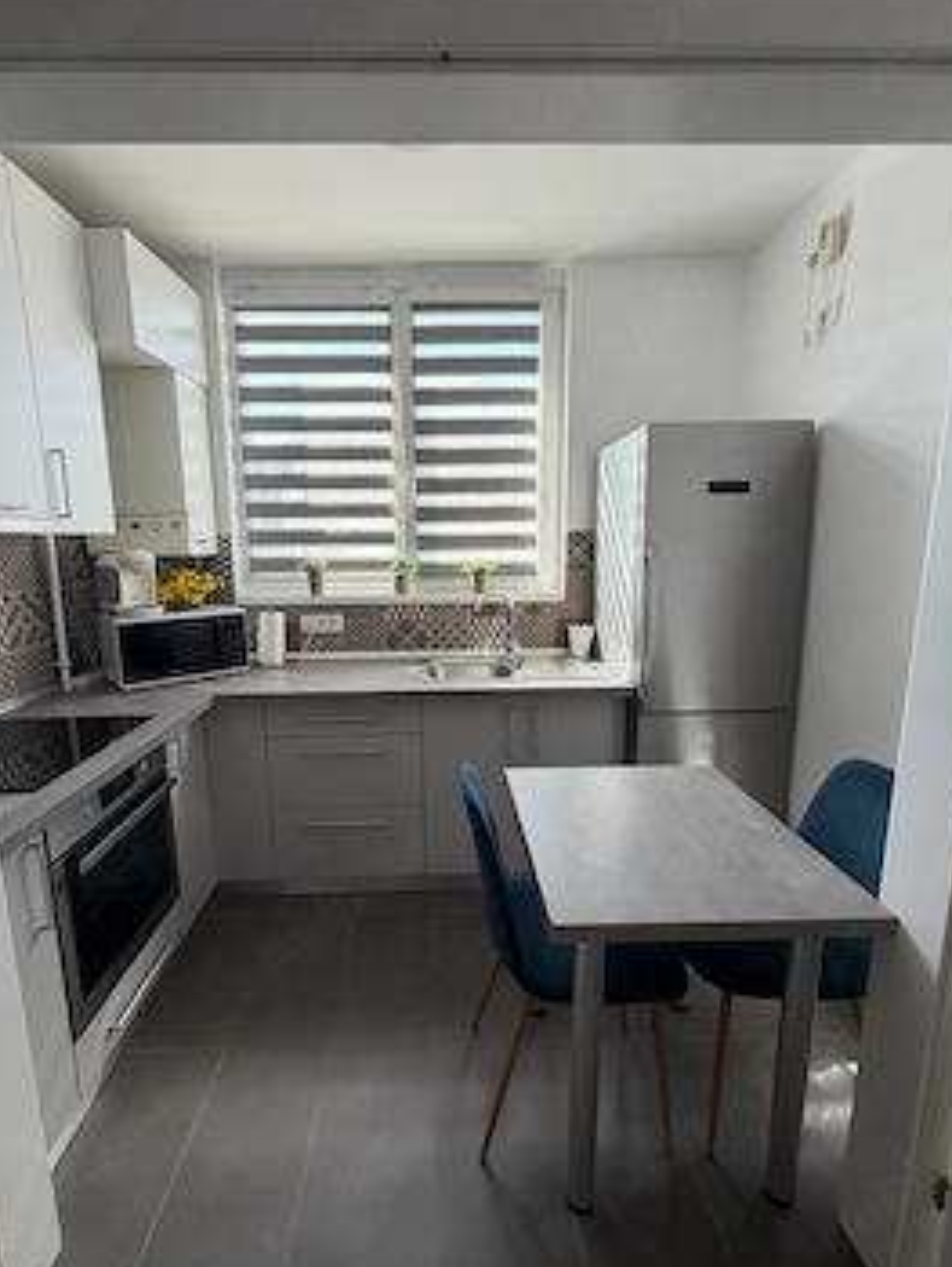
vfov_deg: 94.4
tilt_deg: -9.9
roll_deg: +0.6
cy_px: 644
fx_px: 586
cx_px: 445
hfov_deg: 78.1
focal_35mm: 16
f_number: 2.2
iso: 125
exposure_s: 1/121
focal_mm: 2.22
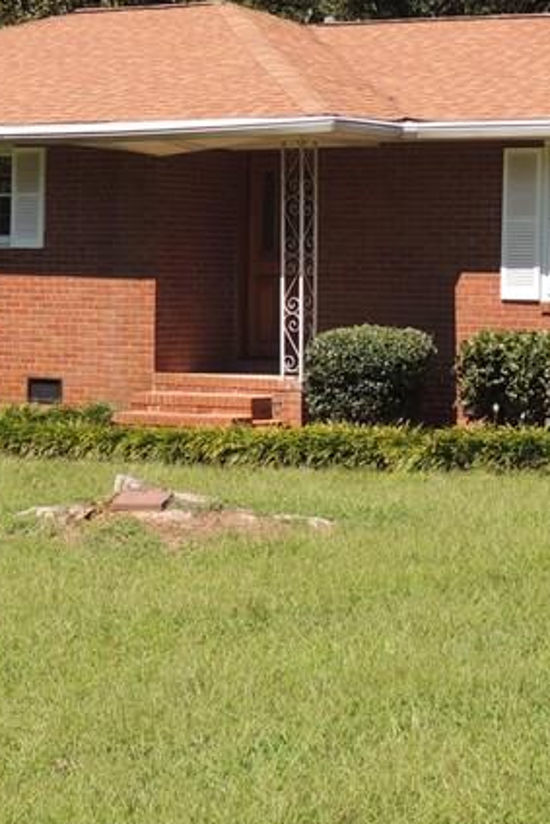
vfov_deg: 18.9
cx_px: 533
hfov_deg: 12.6
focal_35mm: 108
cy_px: 262
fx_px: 2473
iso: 100
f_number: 3.4
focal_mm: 7.6
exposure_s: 1/800
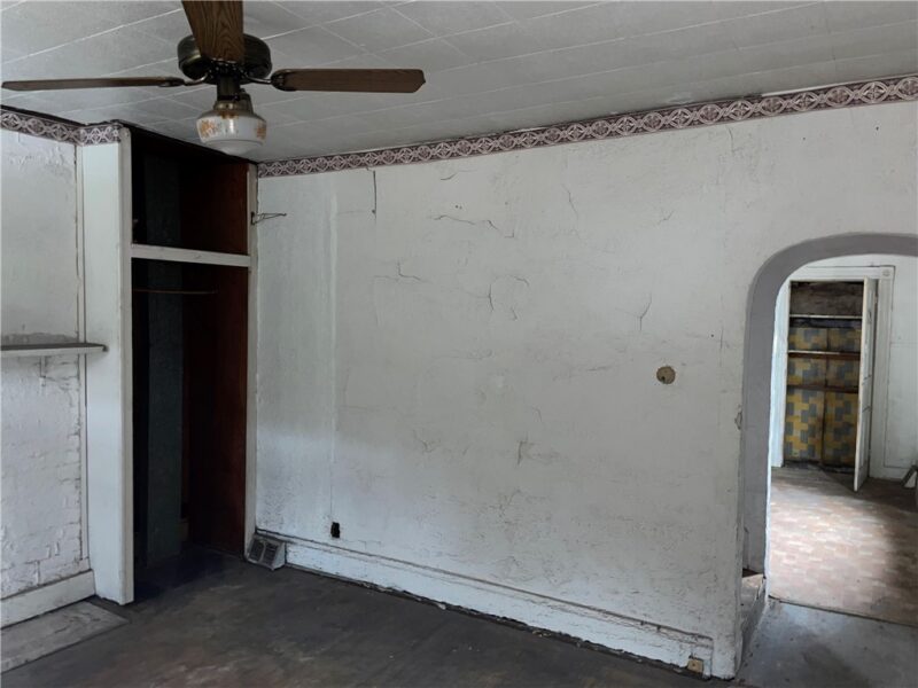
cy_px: 344
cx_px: 459
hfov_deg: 67.3
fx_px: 690
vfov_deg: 53.1
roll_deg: -0.7
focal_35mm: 26
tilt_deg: -3.9
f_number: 1.6
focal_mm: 4.2
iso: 80
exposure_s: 1/12
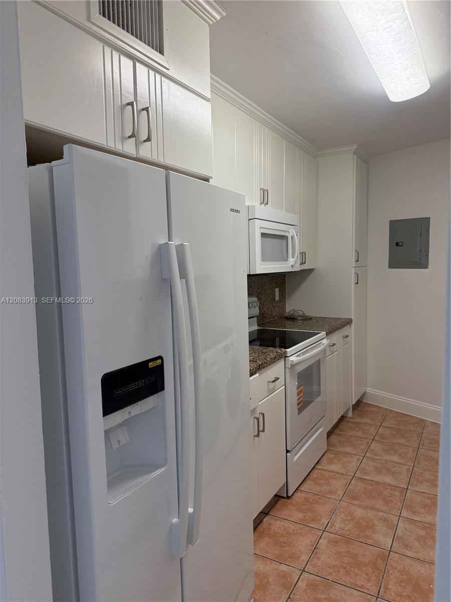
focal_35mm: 24
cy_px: 301
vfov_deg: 71.6
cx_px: 226
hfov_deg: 56.8
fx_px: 417
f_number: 1.78
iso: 200
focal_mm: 6.76
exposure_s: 1/201
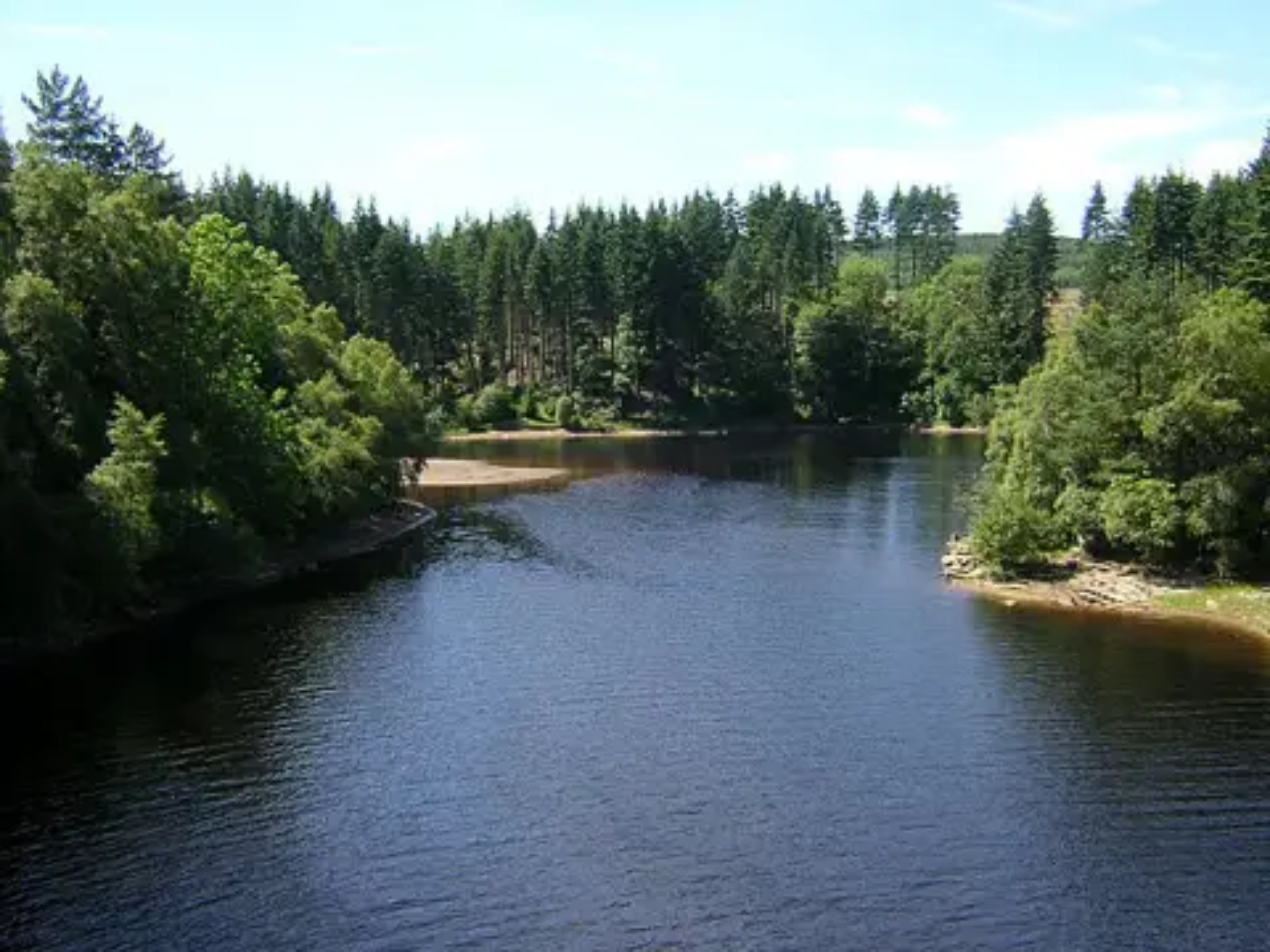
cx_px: 635
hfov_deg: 51.4
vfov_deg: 39.7
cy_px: 476
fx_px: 1321
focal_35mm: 36
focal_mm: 4.7
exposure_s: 1/144
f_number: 5.2
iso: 114
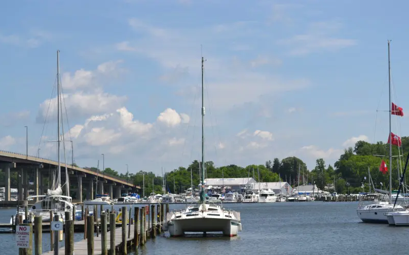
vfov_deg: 15.4
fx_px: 942
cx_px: 204
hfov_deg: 24.5
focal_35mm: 85
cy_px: 136
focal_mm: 55
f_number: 9
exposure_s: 1/320
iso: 100
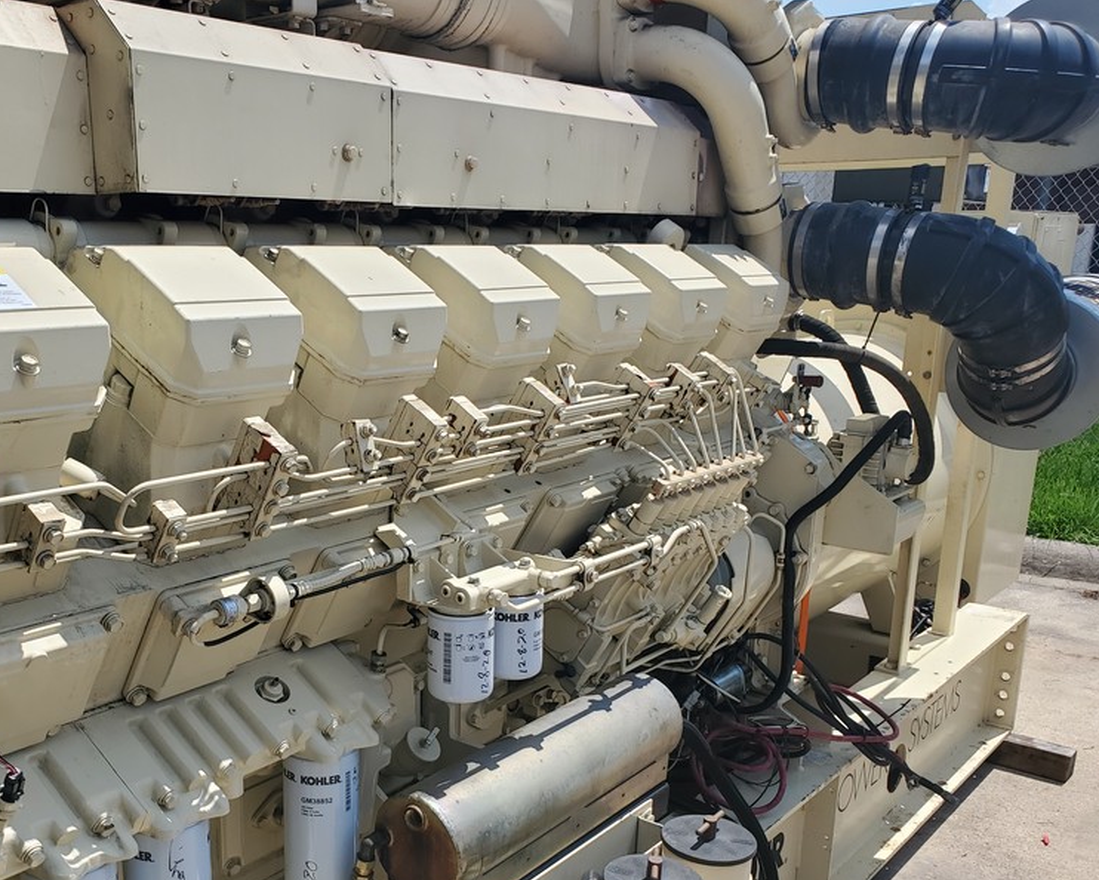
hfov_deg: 51.0
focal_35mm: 35
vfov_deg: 41.8
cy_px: 566
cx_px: 412
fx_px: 1139
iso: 50
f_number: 2.4
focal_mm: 4.3
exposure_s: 1/1525
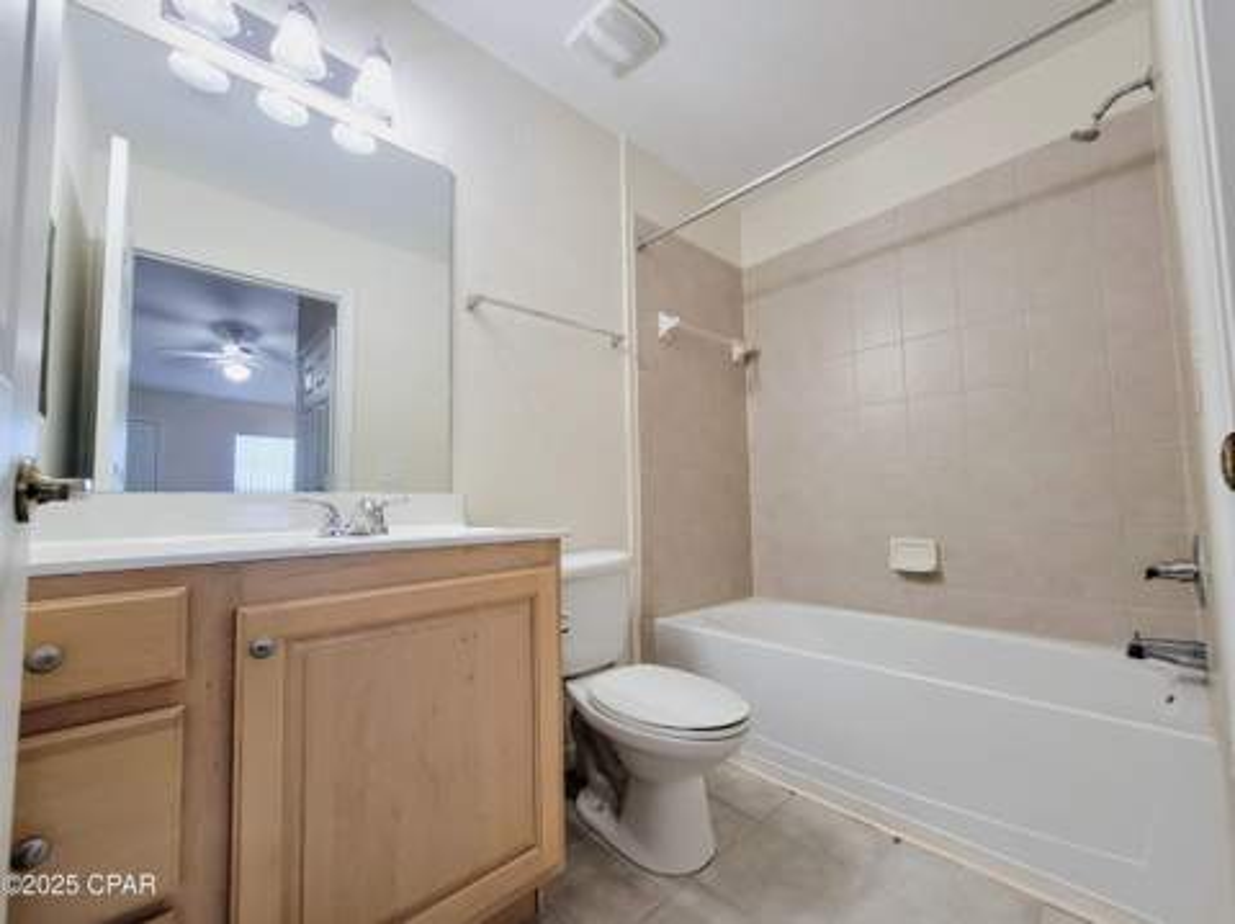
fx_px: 463
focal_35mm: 13
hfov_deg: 106.2
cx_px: 618
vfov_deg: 89.8
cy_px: 462
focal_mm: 2.2
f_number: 2.2
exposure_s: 1/60
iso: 160
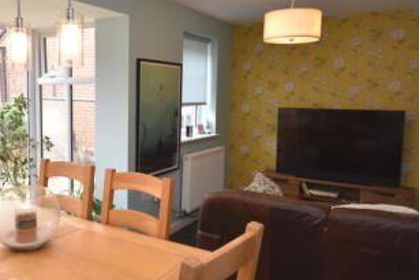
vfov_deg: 41.1
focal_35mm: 32
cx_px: 132
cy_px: 126
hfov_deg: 57.1
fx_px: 373
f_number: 4
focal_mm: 10
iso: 900
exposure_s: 1/125
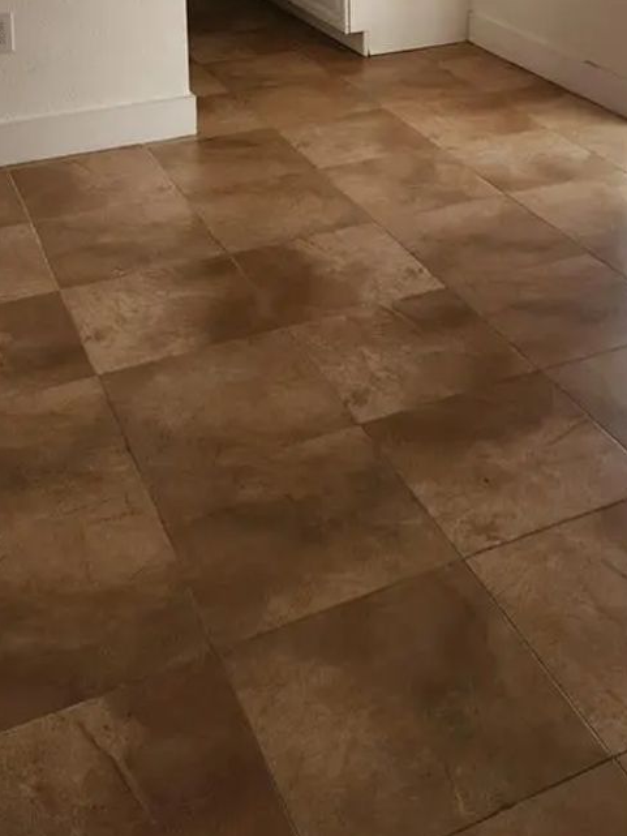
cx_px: 434
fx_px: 1183
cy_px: -31
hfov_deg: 29.4
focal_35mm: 49
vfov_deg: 34.7
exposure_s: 1/260
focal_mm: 5.4
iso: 20
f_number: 1.8
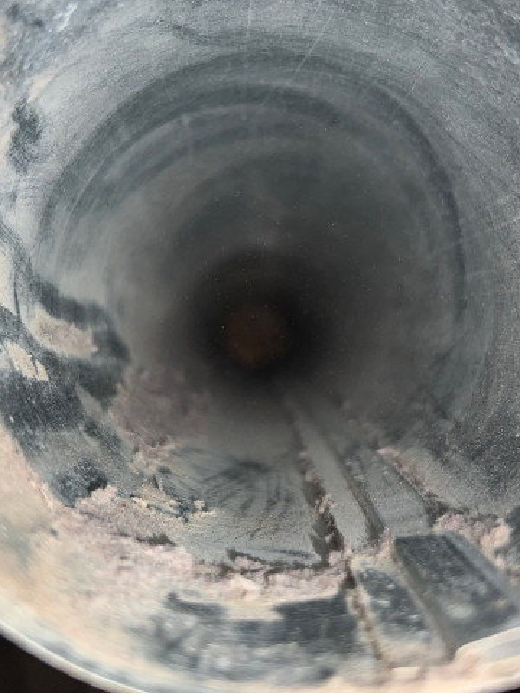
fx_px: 621
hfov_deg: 45.4
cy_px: 350
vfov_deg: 58.3
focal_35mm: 31
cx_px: 245
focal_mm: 4
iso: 20
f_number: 1.8
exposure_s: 1/695
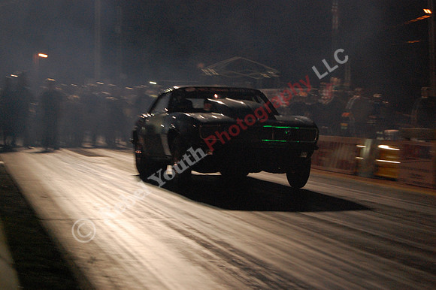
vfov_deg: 16.5
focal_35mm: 82
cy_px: 145
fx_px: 999
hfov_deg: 24.6
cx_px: 218
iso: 1600
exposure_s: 1/60
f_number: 5.6
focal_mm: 55
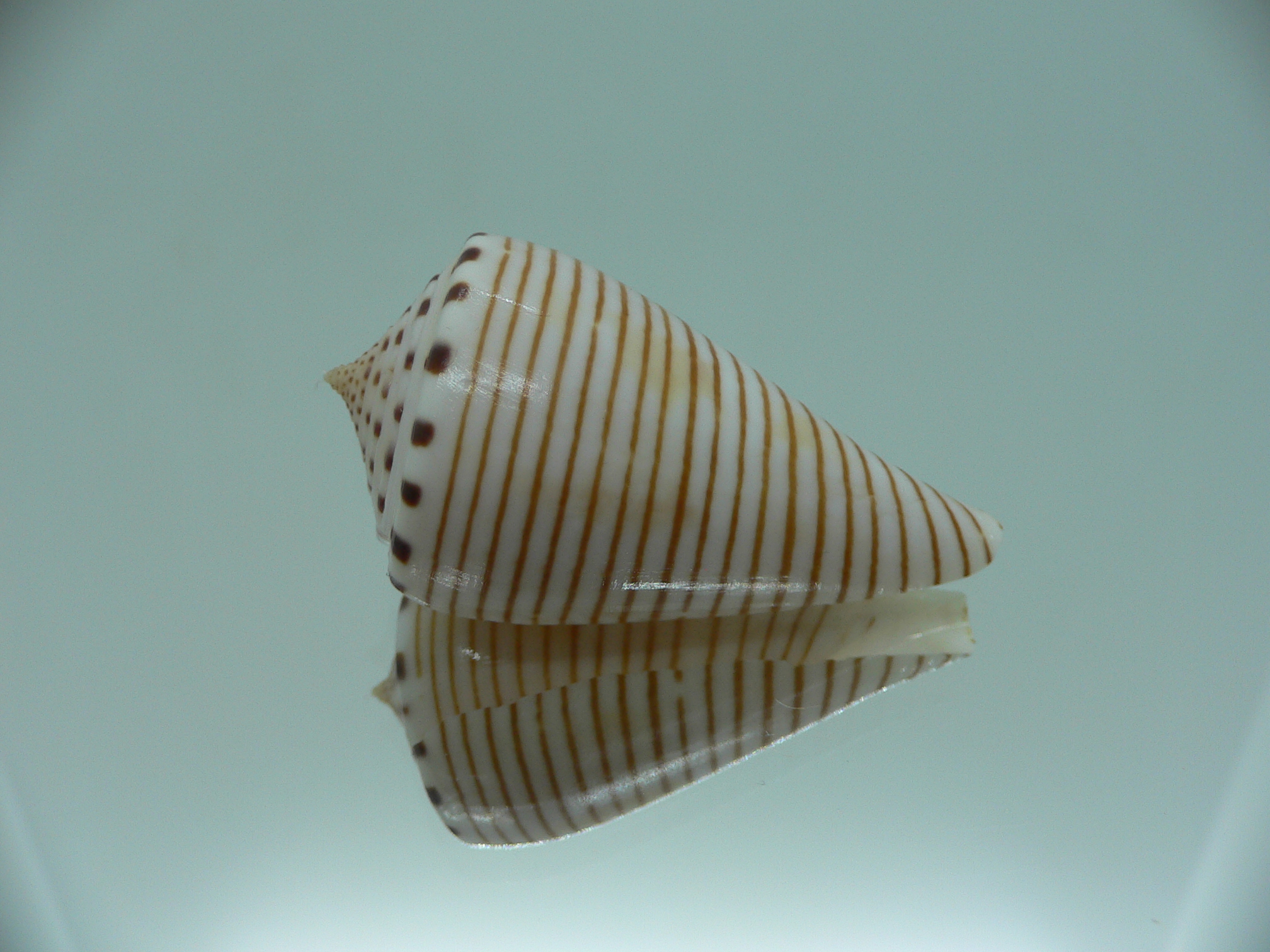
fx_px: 1284
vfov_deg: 40.7
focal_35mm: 35
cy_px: 476
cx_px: 635
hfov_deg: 52.6
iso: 80
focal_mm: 4.6
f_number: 2.8
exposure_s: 1/60
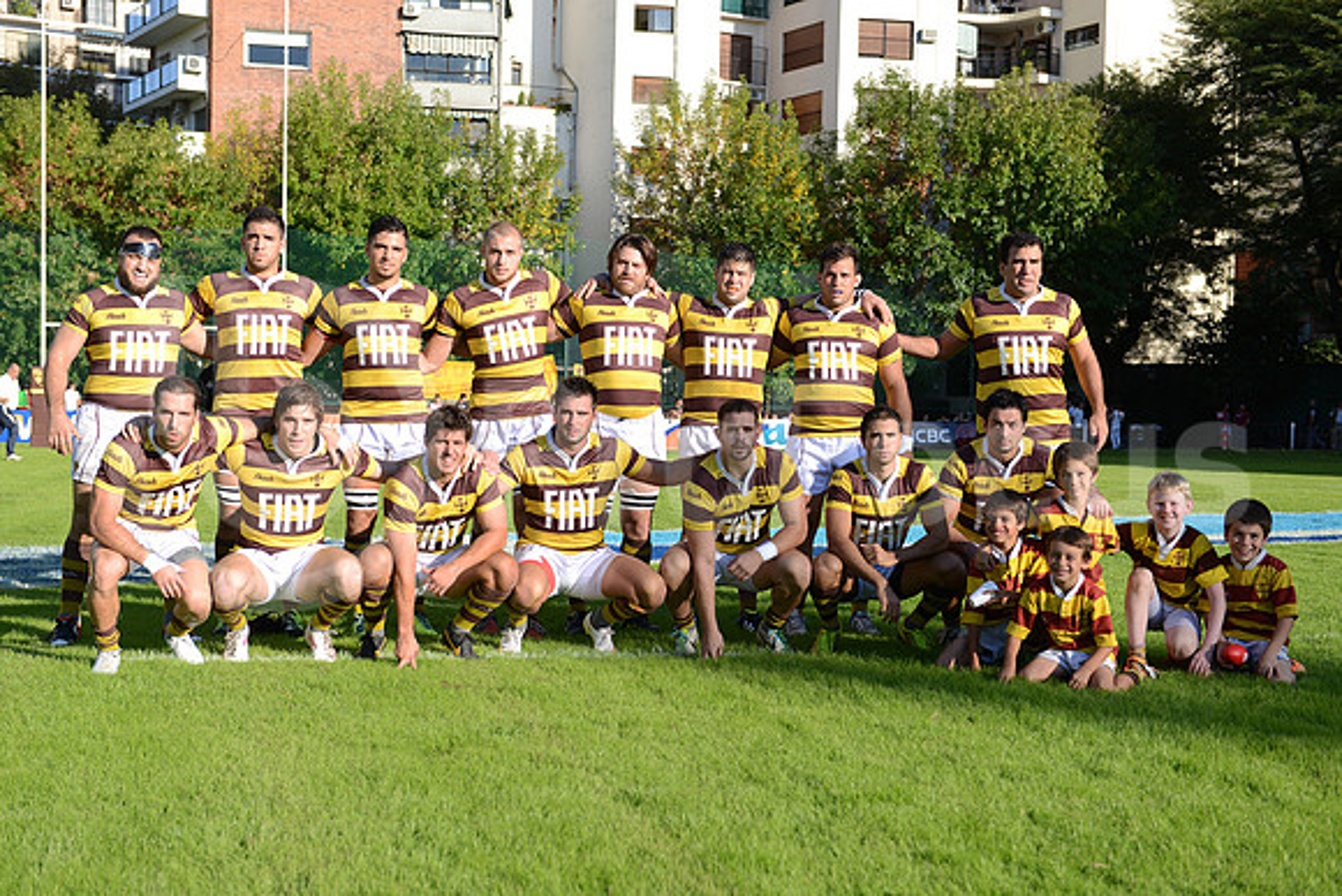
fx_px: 1641
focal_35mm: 44
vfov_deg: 30.5
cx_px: 671
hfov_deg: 44.5
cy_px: 448
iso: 320
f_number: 3.5
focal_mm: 44
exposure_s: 1/2500
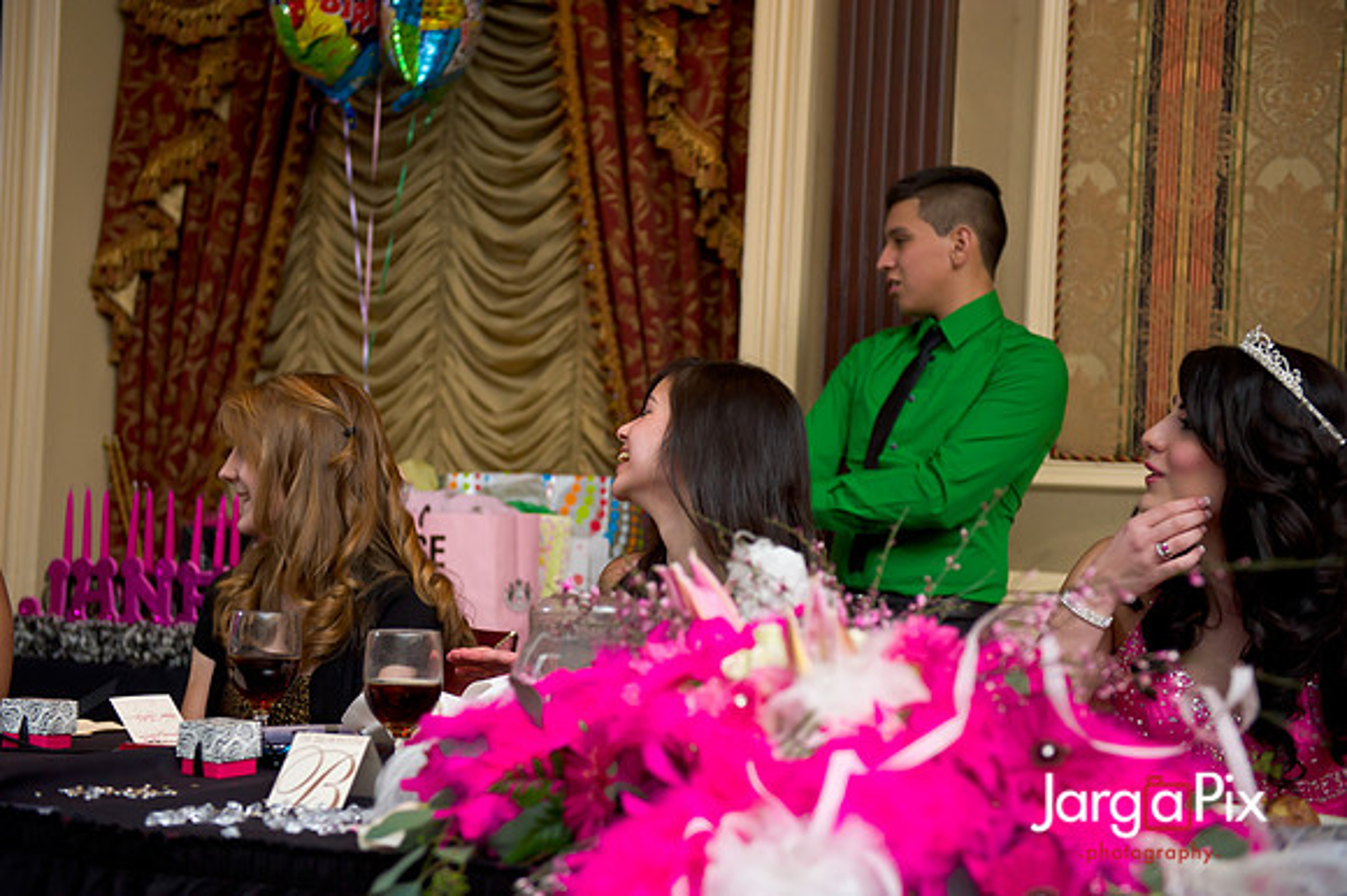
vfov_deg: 23.4
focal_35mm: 58
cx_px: 674
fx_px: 2169
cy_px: 448
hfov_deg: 34.5
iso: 1600
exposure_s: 1/125
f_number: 3.2
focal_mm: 58
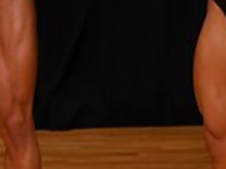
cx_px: 202
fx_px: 7965
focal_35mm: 1220
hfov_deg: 1.6
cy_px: 13
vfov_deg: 1.2
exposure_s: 1/400
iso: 3200
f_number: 5.6
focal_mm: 170
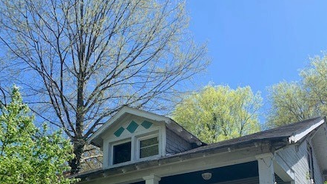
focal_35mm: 41
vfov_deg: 26.3
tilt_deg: +12.2
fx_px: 356
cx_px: 172
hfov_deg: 49.4
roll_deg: +0.9
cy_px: 212
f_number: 1.8
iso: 25
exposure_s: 1/1190
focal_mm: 4.25
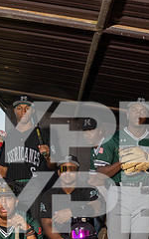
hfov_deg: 19.3
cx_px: 41
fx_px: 435
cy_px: 203
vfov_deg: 29.7
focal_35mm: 67
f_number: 9
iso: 200
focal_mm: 35
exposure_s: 1/250
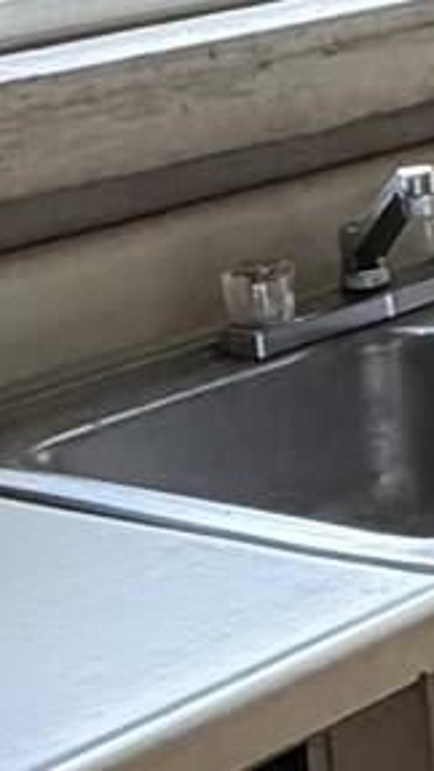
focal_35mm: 122
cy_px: 43
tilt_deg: -10.2
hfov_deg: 7.9
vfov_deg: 17.3
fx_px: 2496
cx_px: 1495
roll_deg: -0.5
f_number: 2.2
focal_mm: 2.22
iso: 320
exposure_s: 1/95
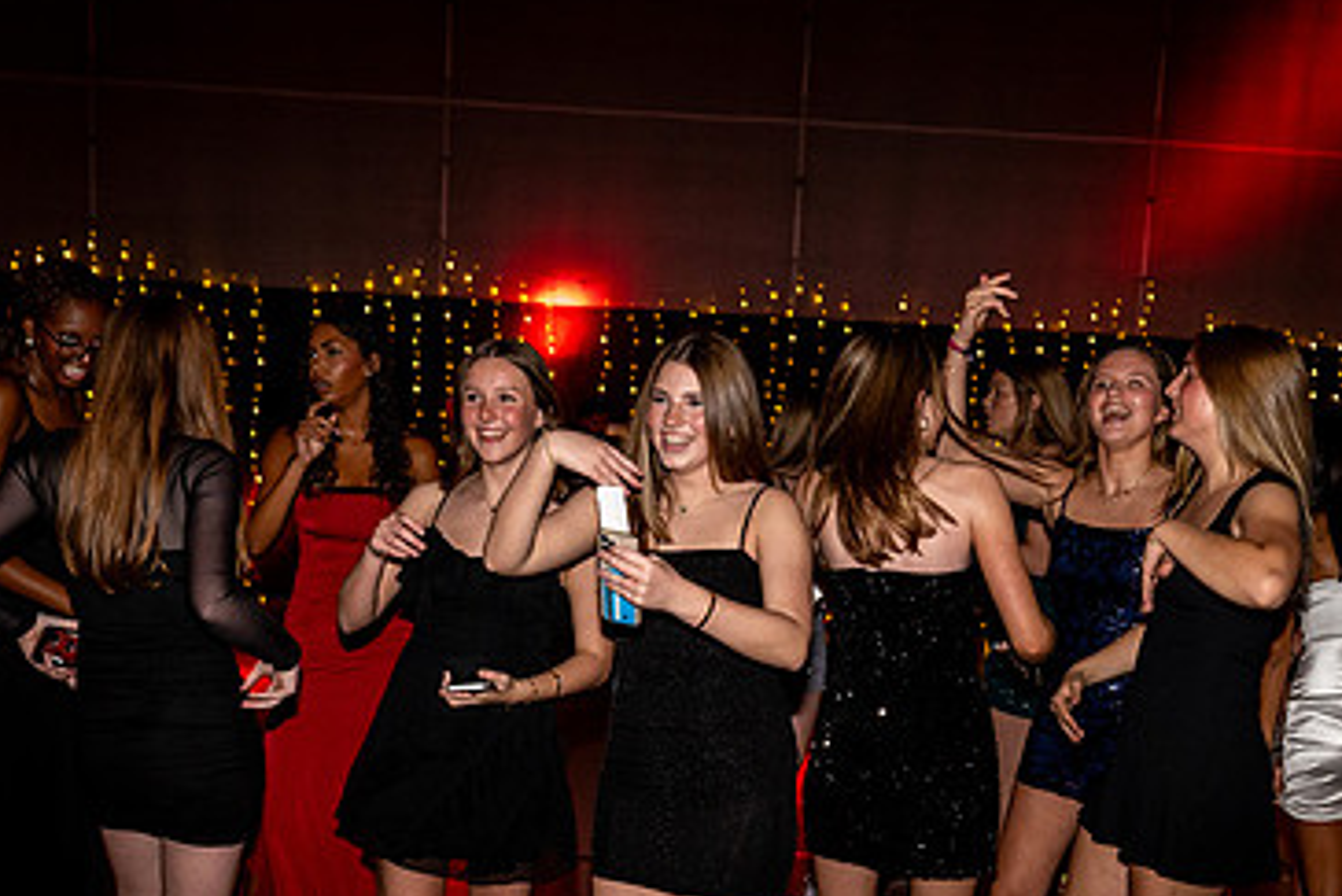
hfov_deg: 45.4
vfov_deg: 30.7
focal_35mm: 43
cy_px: 658
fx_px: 1603
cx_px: 712
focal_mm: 27
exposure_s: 1/80
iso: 1250
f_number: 4
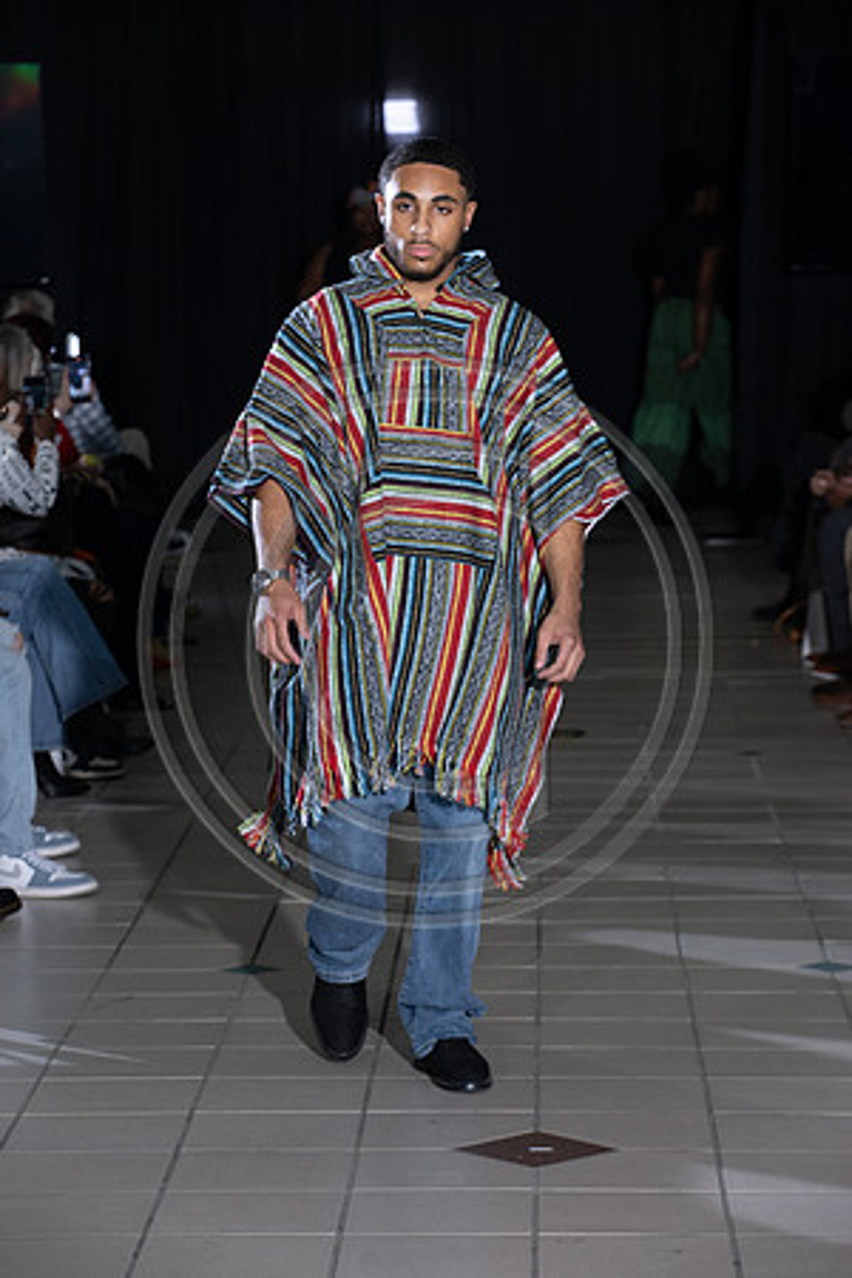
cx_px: 426
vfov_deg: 16.4
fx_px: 4437
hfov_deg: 11.0
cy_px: 639
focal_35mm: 125
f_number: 6.3
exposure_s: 1/160
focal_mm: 125
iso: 1000
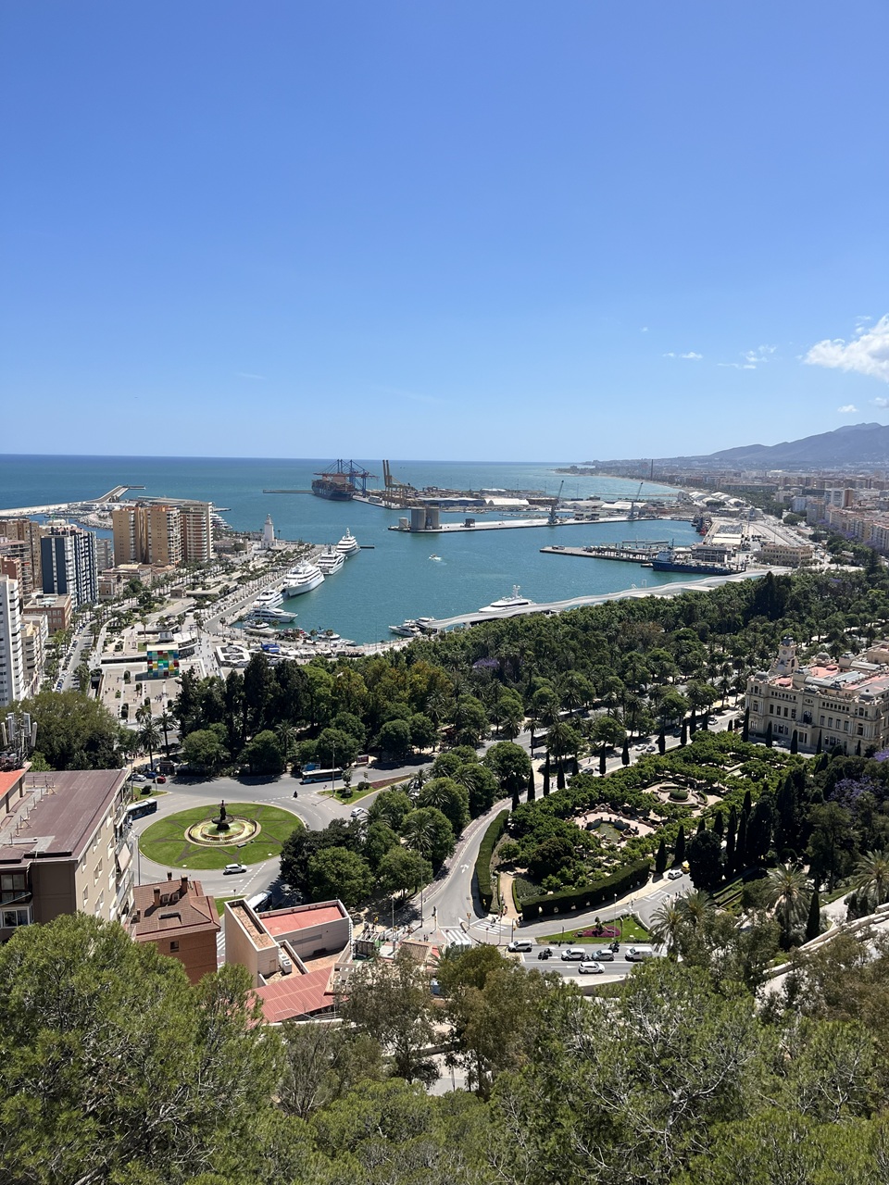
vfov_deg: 67.3
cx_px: 444
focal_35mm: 26
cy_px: 592
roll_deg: -0.1
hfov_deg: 53.1
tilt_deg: -8.9
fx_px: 890
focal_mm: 5.1
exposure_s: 1/4484
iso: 50
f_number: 1.6
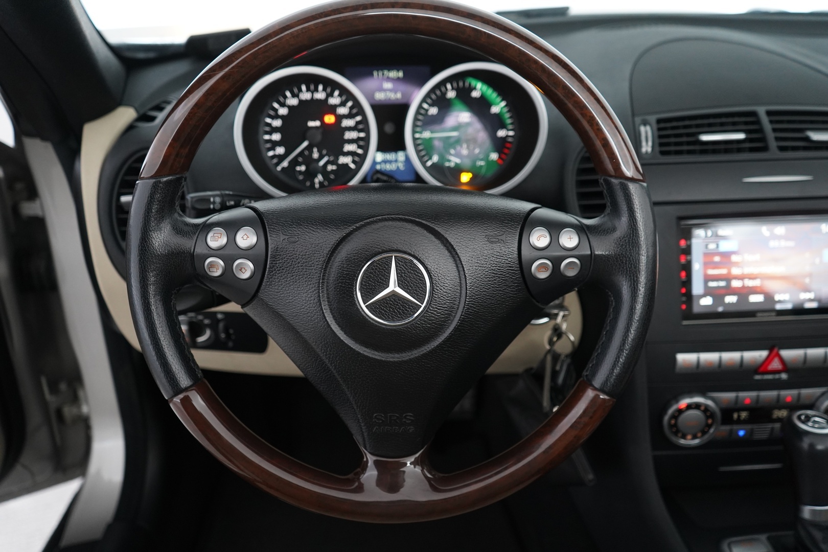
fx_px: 713
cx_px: 414
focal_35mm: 31
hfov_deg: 60.3
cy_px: 276
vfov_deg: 42.3
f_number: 3.5
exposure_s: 1/40
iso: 2500
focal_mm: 31
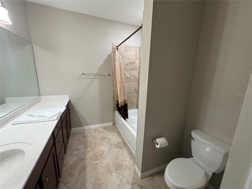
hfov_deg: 102.1
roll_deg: -0.5
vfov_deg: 85.7
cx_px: 126
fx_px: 102
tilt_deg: -9.5
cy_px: 94
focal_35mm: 14
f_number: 2.2
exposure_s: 1/60
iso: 250
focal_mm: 2.22
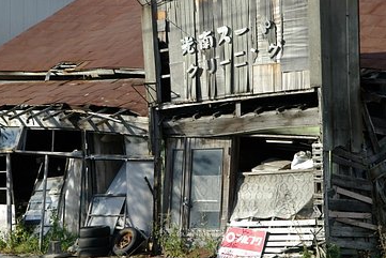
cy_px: 112
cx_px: 149
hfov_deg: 12.8
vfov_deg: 8.6
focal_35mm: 160
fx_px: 1713
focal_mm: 75
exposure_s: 1/320
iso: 200
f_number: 7.1
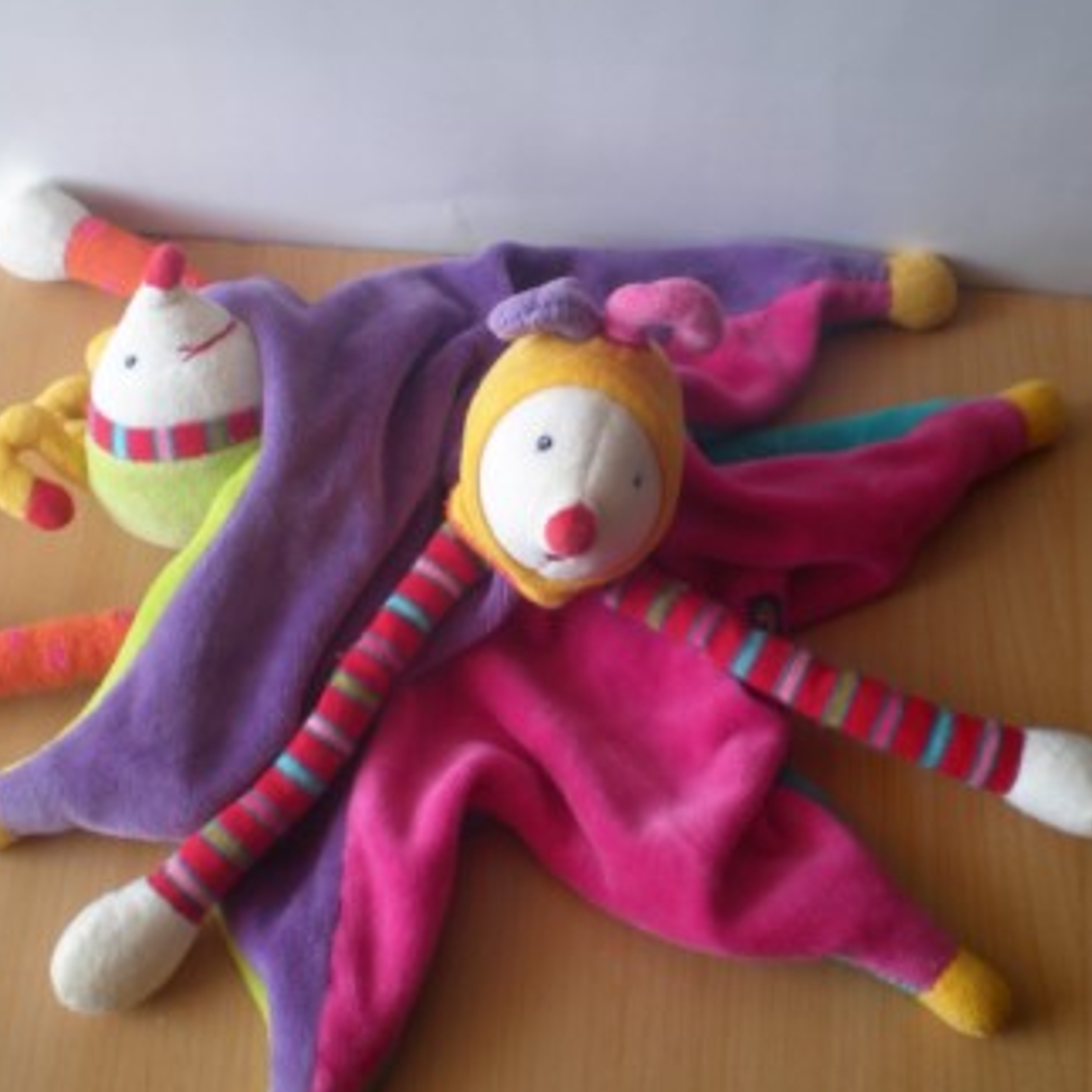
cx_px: 507
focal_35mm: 54
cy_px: 511
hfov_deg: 31.6
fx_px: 1927
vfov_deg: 31.6
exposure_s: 1/67.1
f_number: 3.1
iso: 64
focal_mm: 6.3
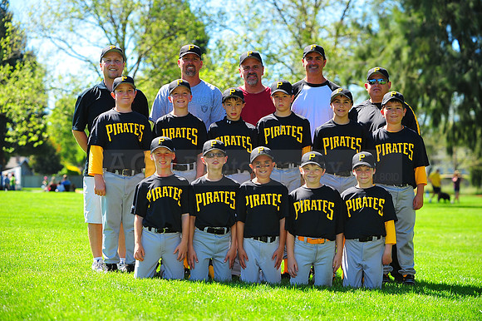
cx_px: 241
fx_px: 1338
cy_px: 160
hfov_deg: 20.4
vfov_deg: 13.7
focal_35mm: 100
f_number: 4.5
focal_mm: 100
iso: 200
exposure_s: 1/500
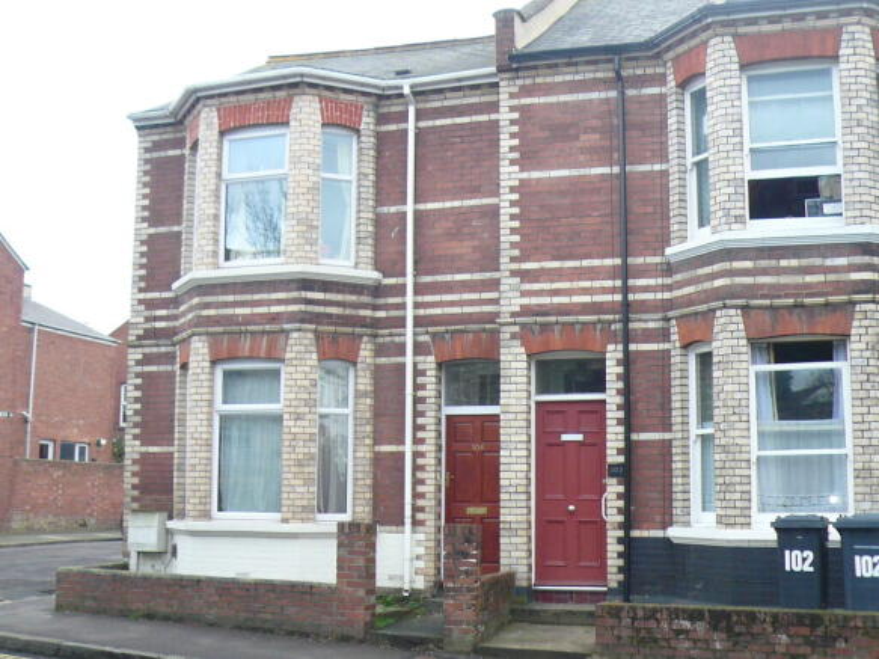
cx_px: 440
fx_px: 1219
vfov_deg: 30.3
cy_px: 330
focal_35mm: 48
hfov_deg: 39.7
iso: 100
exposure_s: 1/160
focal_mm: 5.2
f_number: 2.9
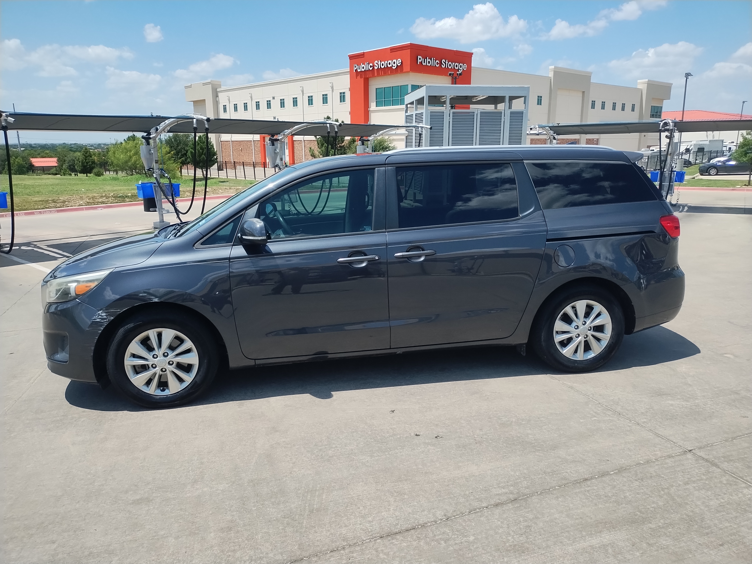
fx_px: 543
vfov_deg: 54.9
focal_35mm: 25
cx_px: 376
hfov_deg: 69.4
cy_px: 282
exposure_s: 1/3883
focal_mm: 4.71
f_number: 1.7
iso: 102
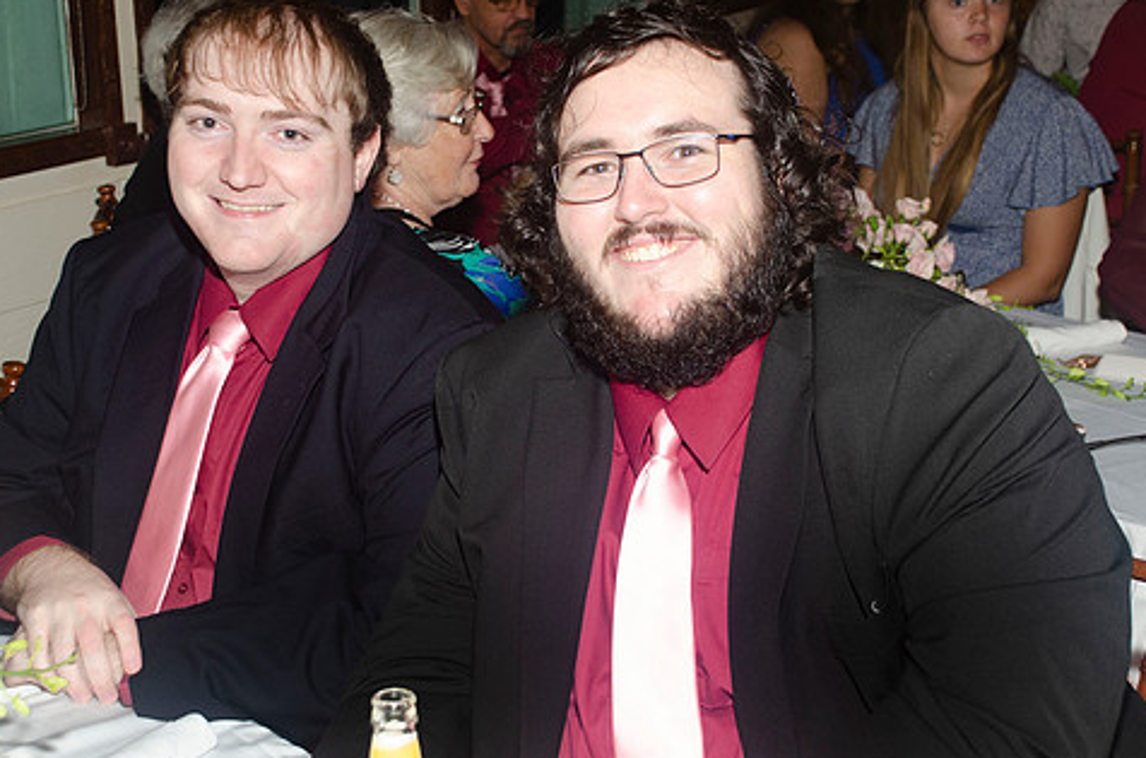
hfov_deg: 31.5
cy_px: 351
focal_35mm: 64
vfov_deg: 21.1
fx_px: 2033
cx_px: 513
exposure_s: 1/60
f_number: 5.6
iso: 400
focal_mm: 35
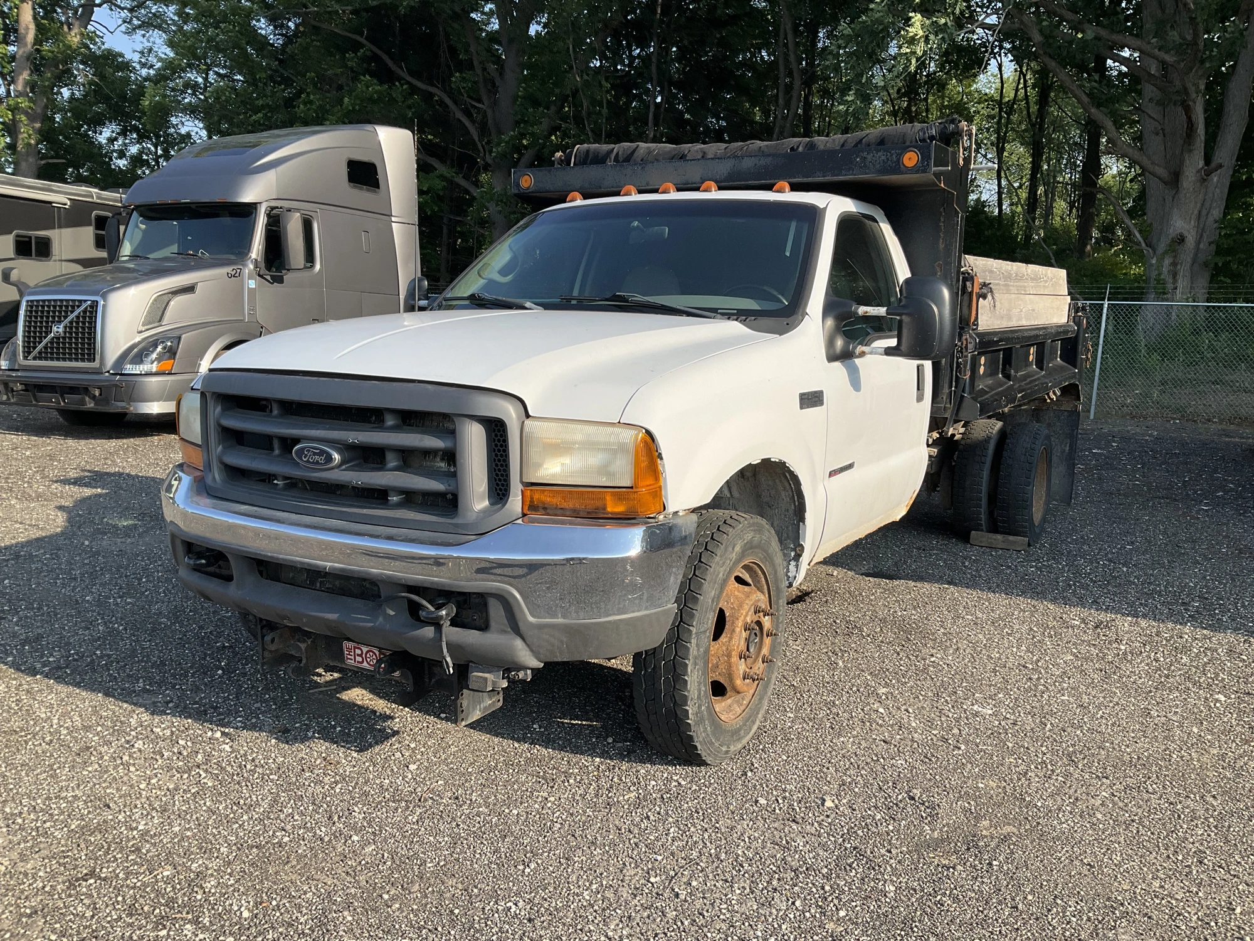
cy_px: 470
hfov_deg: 61.7
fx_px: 1051
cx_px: 627
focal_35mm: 29
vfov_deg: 48.2
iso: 25
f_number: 1.8
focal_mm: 3
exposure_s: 1/944
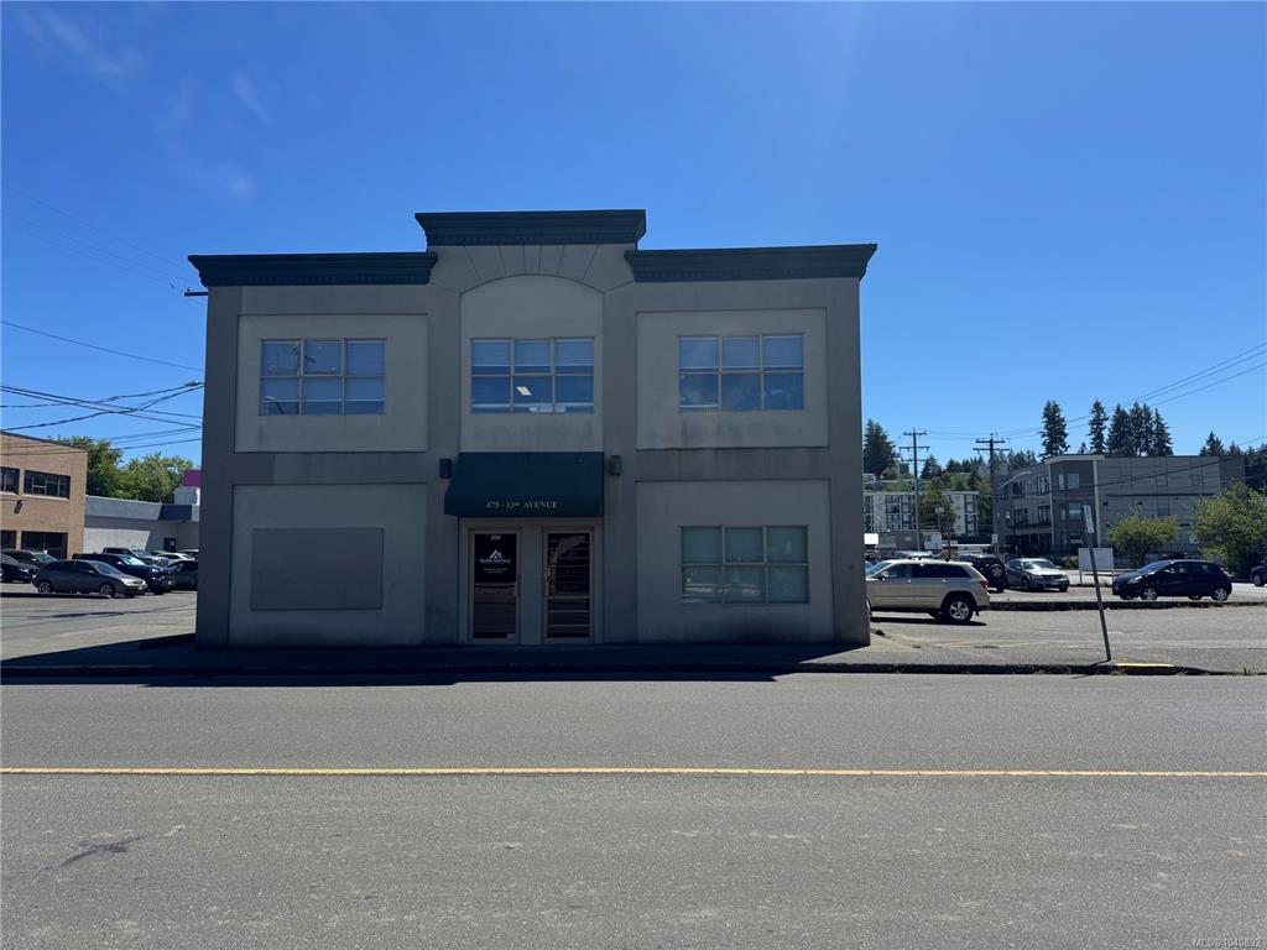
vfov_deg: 56.8
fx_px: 878
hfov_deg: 71.6
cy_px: 475
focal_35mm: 24
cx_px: 634
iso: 80
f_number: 1.78
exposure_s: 1/4608
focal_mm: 6.76
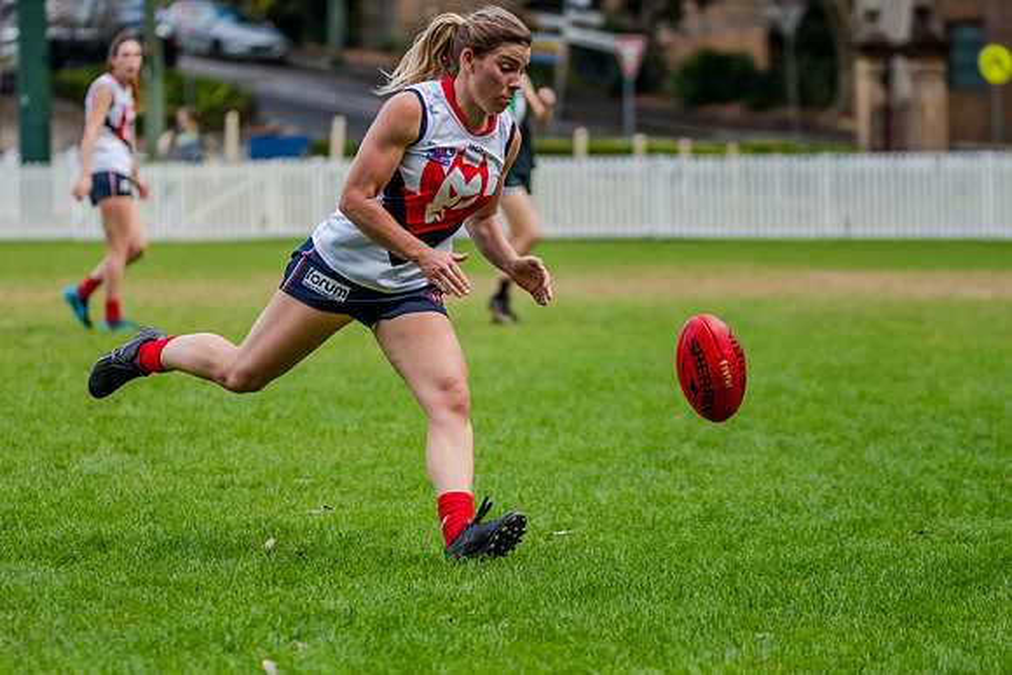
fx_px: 6009
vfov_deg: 6.4
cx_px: 414
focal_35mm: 214
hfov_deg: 9.6
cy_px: 394
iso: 900
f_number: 4
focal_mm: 180
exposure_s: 1/2000
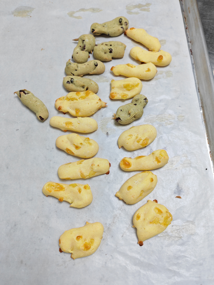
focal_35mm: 27
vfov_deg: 65.3
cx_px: 107
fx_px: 223
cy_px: 142
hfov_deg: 51.4
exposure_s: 1/100
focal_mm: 5.52
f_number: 1.95
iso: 320
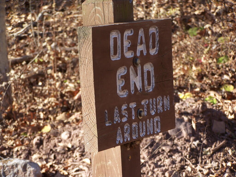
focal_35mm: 128
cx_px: 118
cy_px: 88
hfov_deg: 15.4
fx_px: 873
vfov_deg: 11.6
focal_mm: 21.2
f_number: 3.2
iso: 80
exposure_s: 1/250
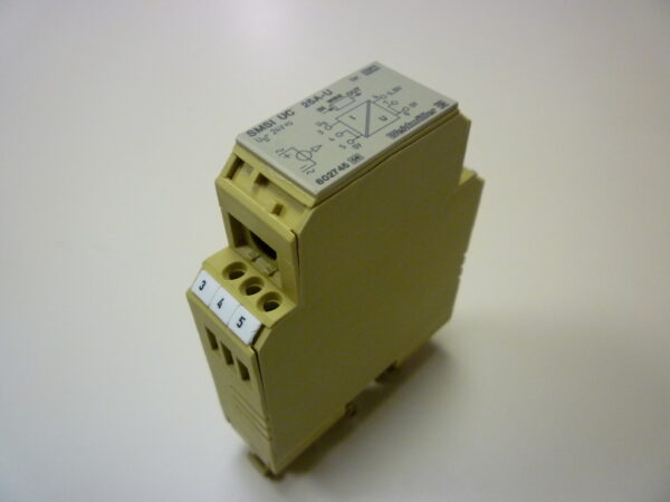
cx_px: 335
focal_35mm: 29
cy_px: 251
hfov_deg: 61.7
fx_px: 561
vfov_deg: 48.2
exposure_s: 1/30
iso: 320
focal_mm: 5.2
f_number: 3.3
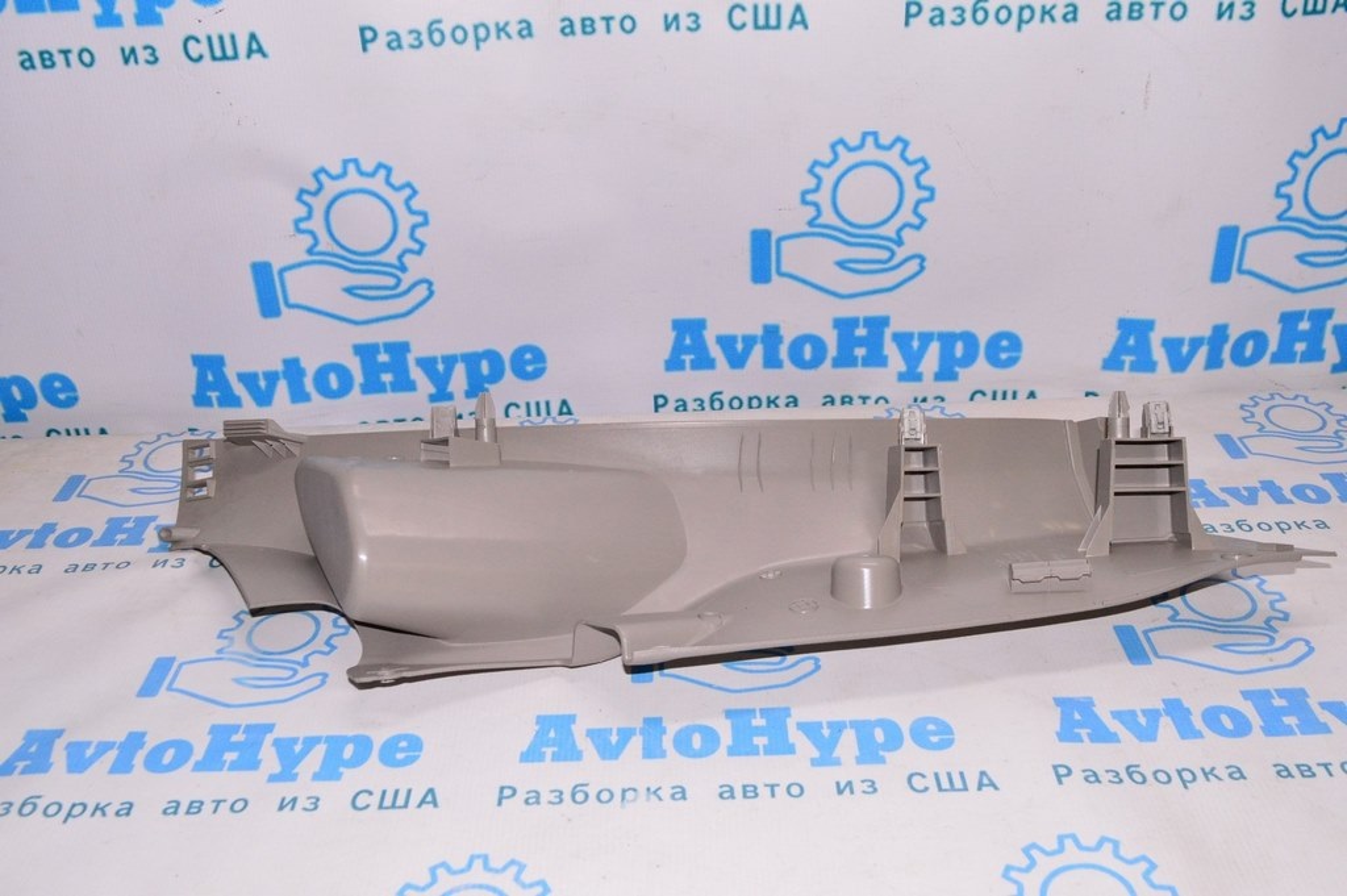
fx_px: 1290
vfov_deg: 38.3
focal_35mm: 34
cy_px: 448
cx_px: 674
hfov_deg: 55.1
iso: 1600
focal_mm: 23
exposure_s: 1/200
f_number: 8
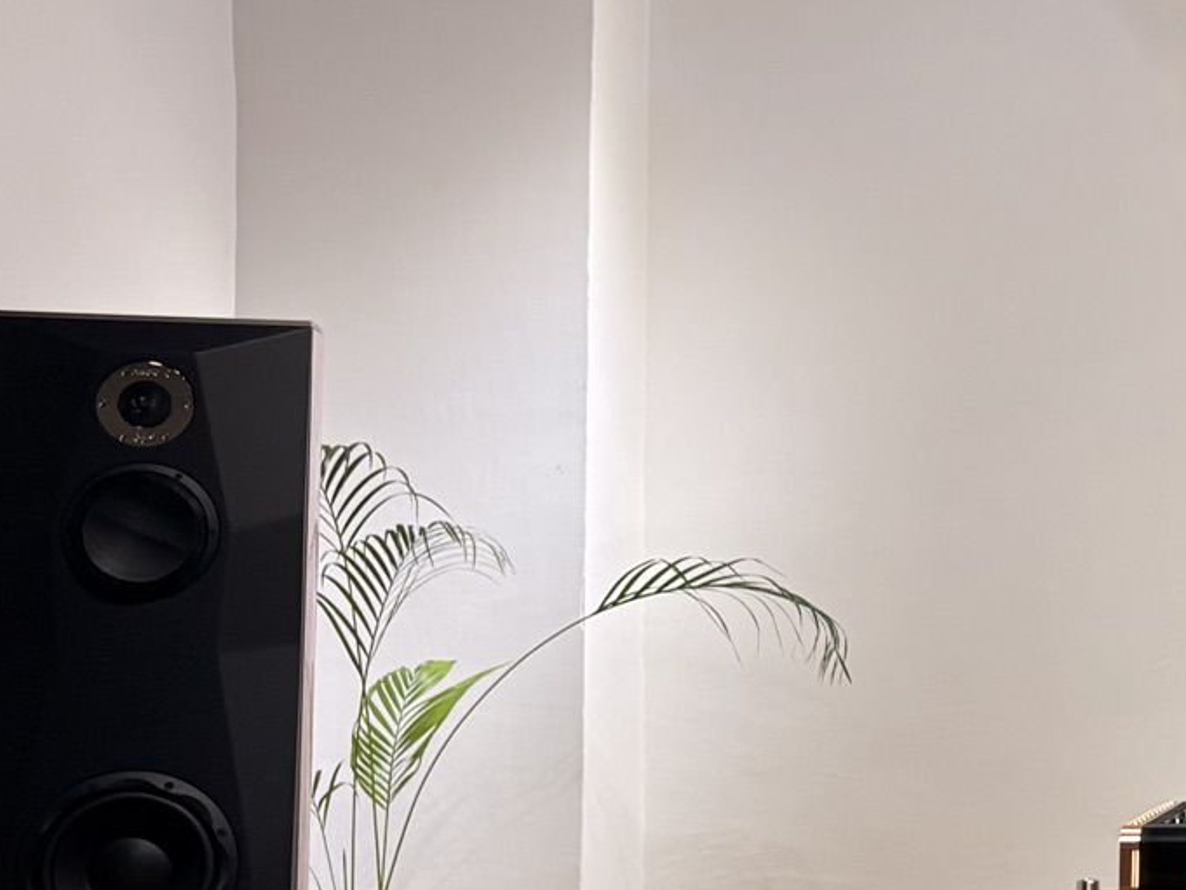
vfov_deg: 17.6
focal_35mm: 84
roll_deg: +0.1
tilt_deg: +2.2
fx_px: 2878
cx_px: 1667
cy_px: 521
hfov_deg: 20.6
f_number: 1.6
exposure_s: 1/100
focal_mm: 5.96
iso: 100
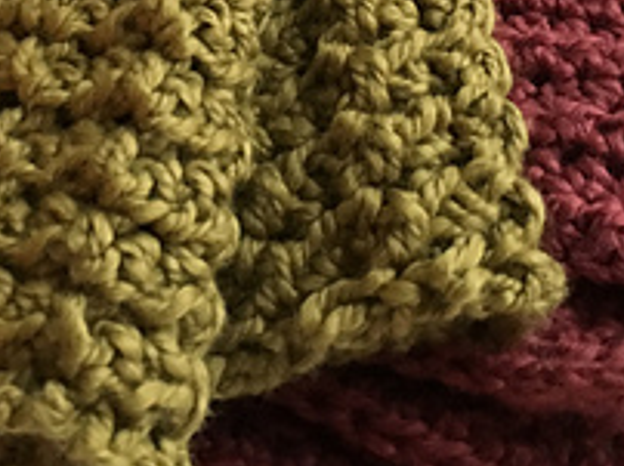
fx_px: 1656
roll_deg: +0.5
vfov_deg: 15.2
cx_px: 173
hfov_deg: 21.2
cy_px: -148
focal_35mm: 92
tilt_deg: -34.0
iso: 250
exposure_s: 1/15
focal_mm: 4.15
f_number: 2.2
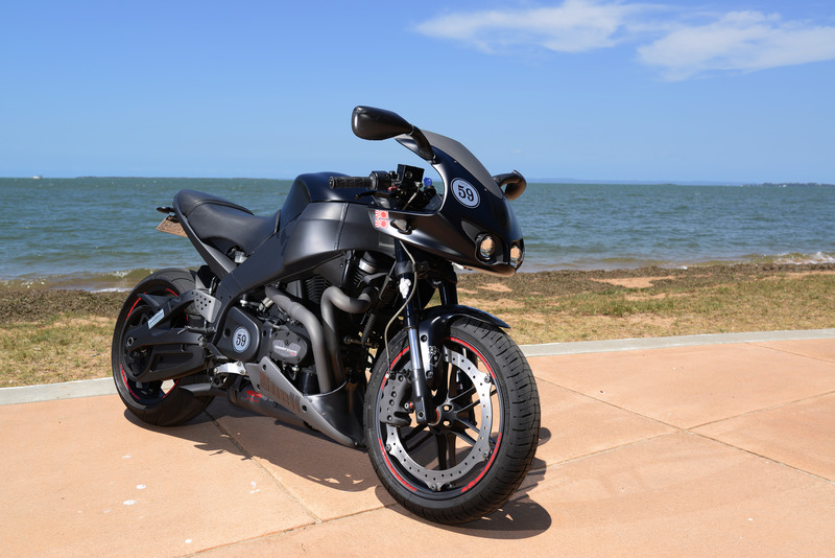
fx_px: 812
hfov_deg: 54.4
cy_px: 279
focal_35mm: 35
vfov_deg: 37.9
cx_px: 418
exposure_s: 1/250
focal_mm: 35
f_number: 8
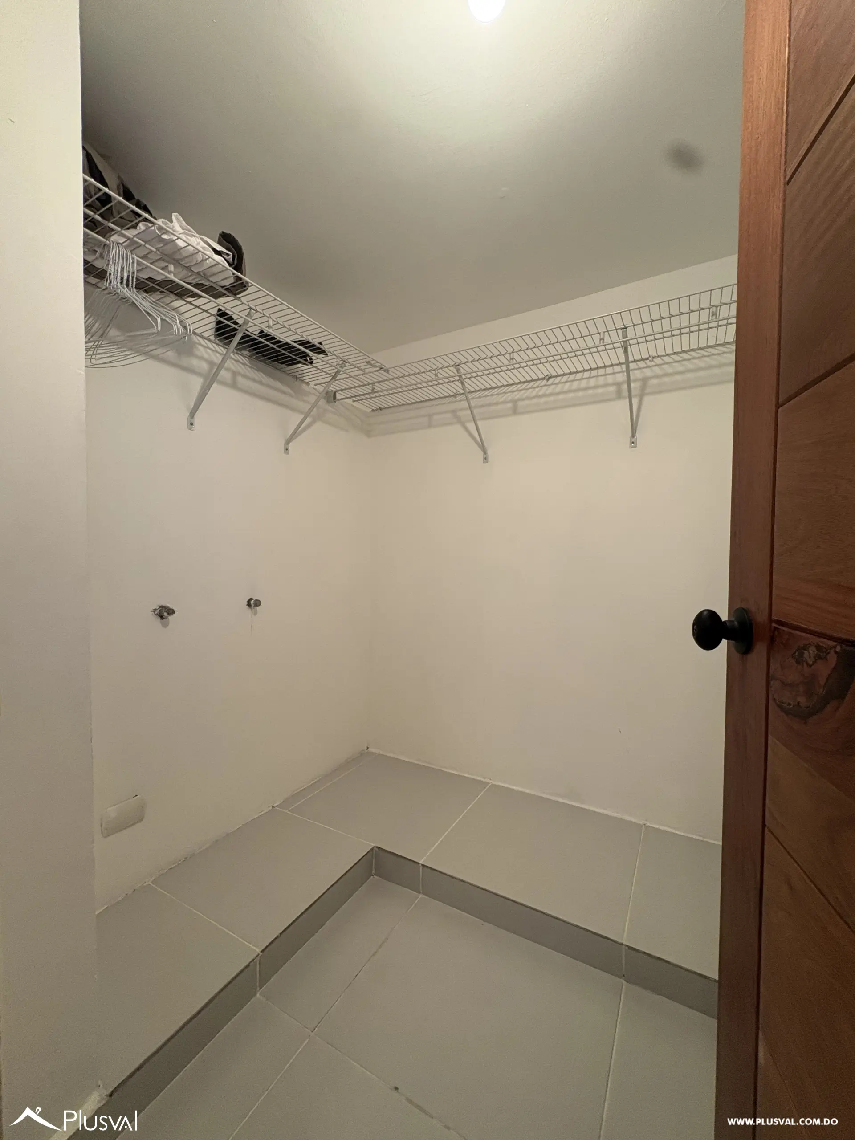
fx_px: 461
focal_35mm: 14
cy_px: 570
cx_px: 428
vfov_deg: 102.1
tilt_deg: -1.1
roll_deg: -0.5
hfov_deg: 85.7
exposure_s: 1/120
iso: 200
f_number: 2.2
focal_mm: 2.22
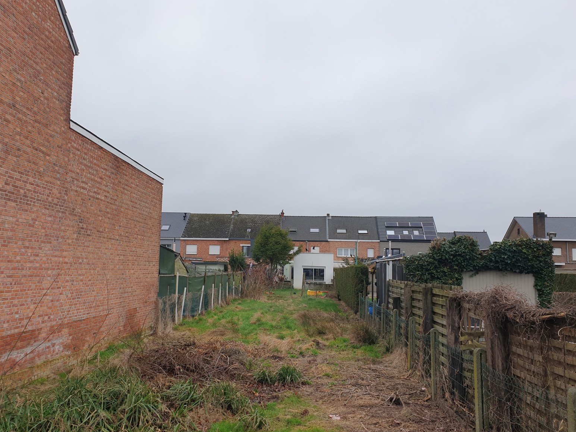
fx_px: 449
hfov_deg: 65.3
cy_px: 222
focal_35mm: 27
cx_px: 286
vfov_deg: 51.4
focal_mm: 4.3
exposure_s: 1/411
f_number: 2.4
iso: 50
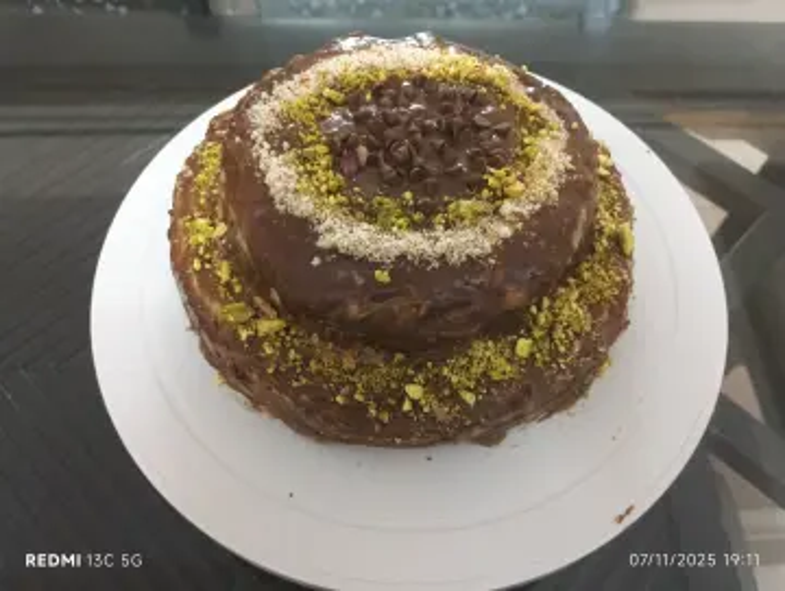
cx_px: 392
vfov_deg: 49.8
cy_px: 296
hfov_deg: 63.4
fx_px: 636
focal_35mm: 28
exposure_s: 1/20
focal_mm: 4.26
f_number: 1.8
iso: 2531
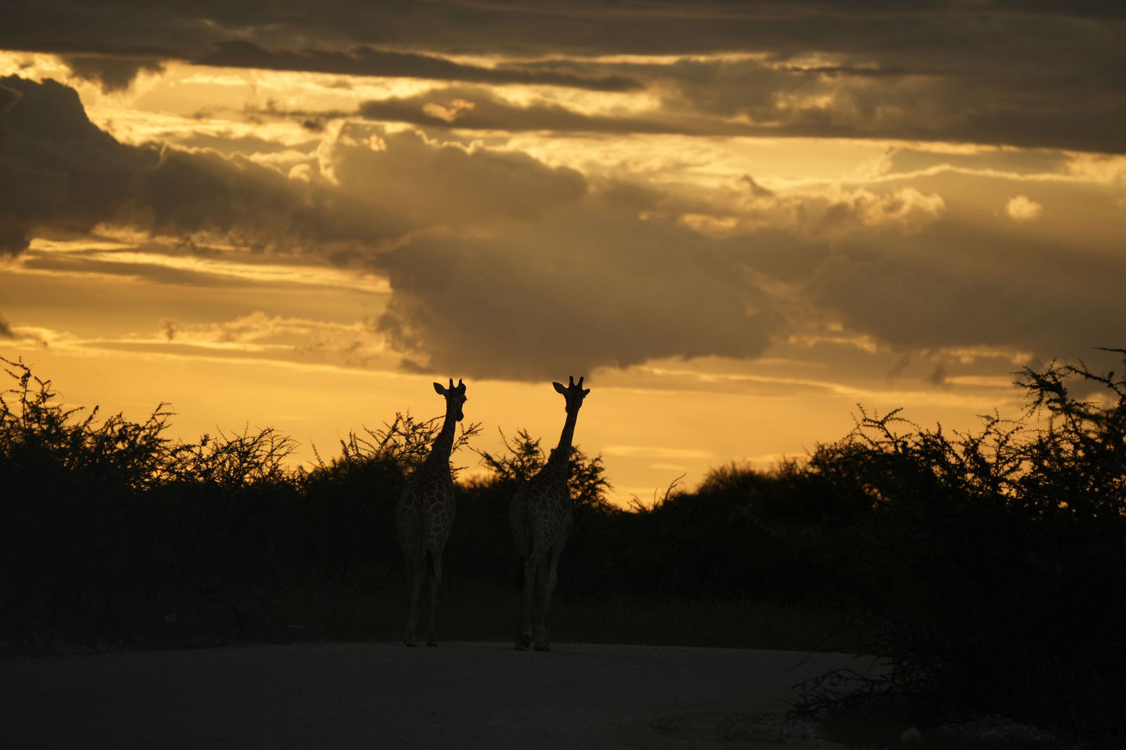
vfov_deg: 3.4
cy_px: 375
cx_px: 563
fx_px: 12508
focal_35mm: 400
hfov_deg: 5.2
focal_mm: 400
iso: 200
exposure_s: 1/500
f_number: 6.3
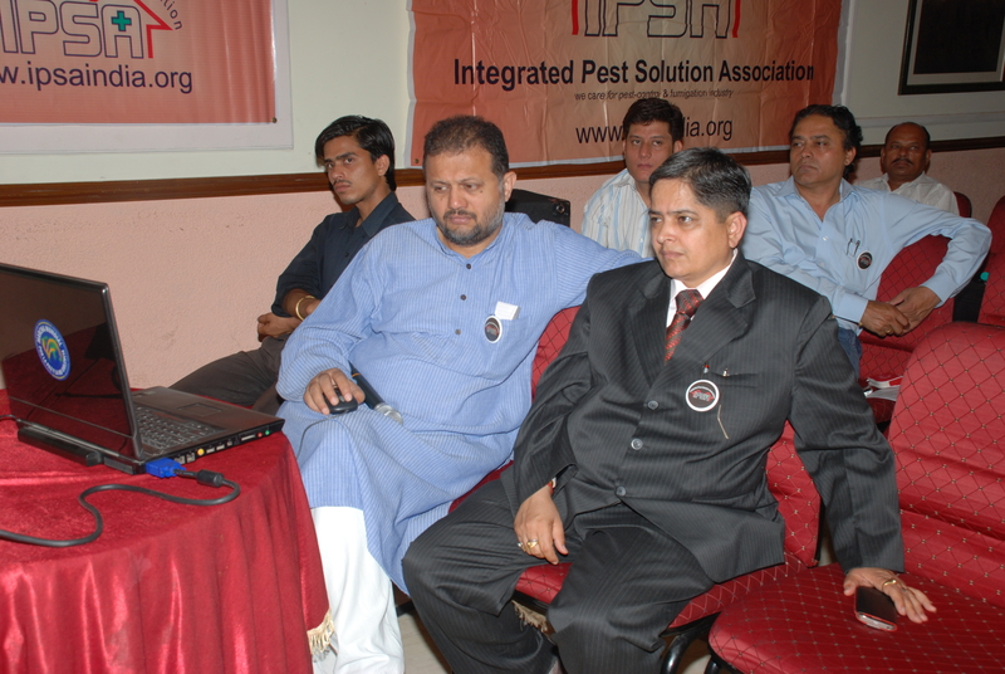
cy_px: 337
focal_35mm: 39
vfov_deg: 34.3
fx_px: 1090
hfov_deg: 49.5
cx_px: 502
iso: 200
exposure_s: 1/125
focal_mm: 26
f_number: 9
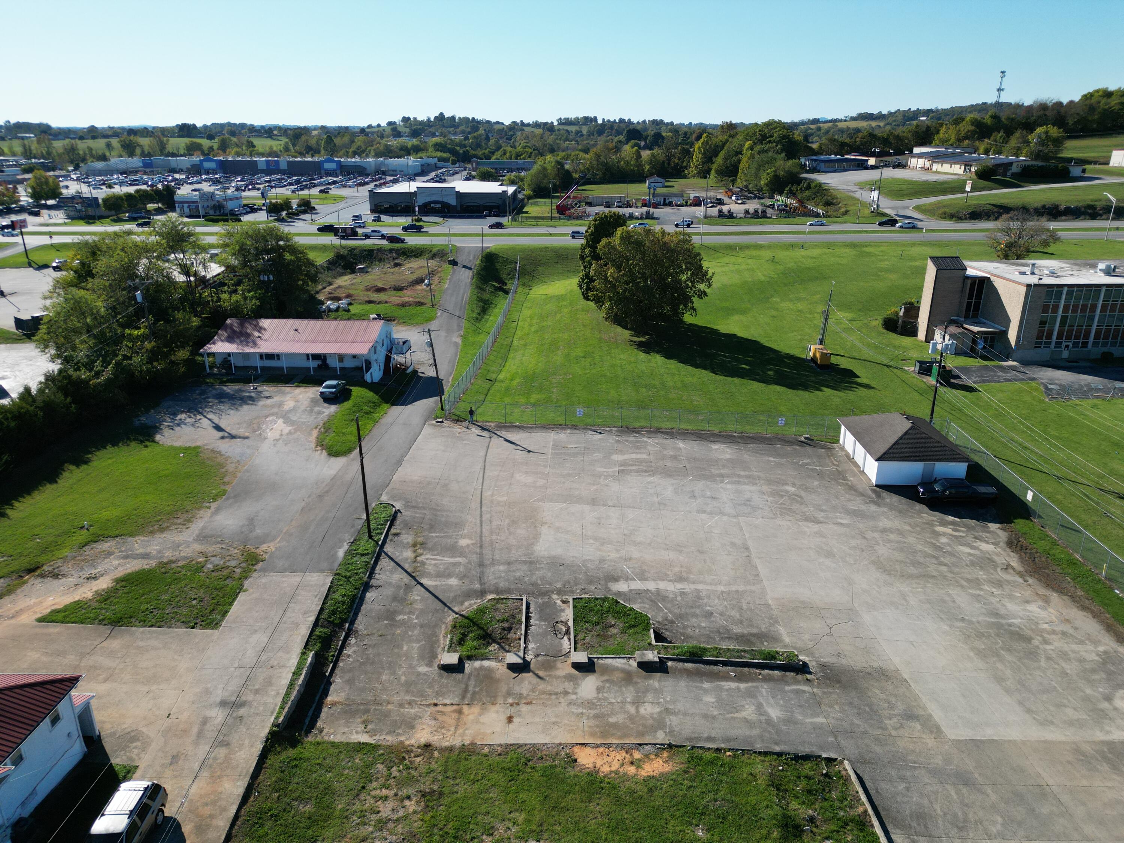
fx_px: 779
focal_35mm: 24
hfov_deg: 71.6
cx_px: 562
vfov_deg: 56.8
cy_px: 422
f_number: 1.7
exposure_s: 1/4000
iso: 200
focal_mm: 6.72
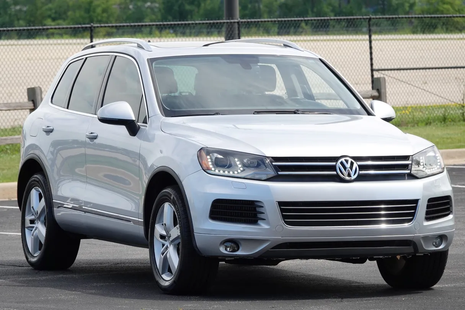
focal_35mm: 256
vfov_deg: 5.4
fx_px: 3306
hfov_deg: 8.0
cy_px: 155
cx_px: 232
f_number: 4
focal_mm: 93.9
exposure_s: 1/500
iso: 100
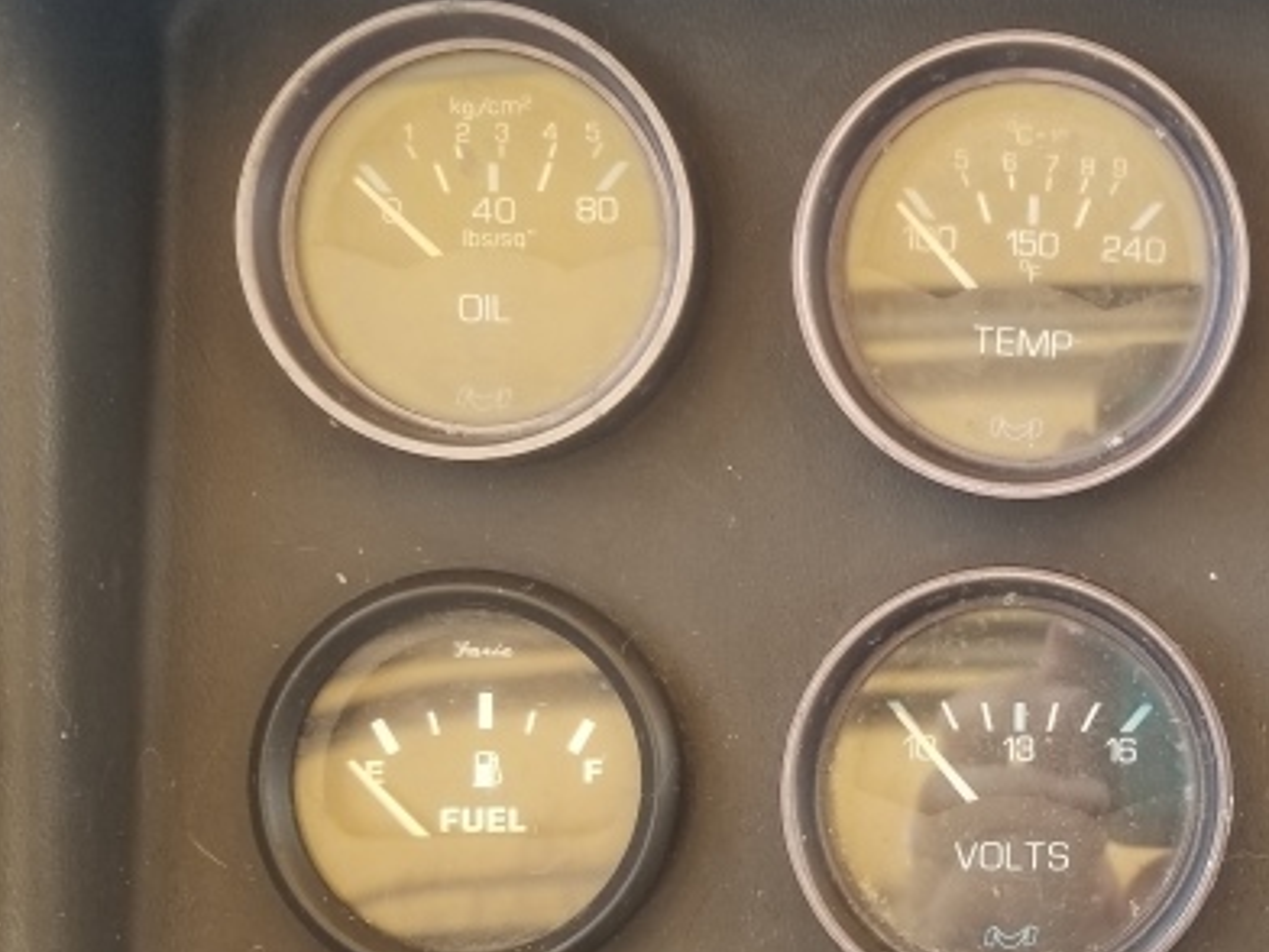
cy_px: 696
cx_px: 1178
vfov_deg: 27.2
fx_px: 1943
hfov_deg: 33.9
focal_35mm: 53
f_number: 1.7
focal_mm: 4.25
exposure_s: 1/120
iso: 80
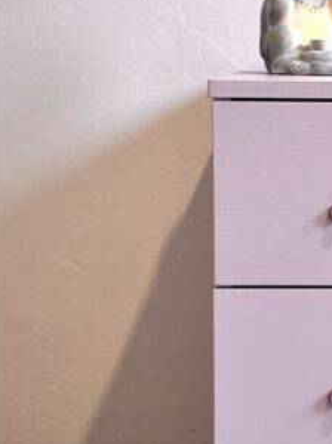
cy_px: 239
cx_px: 439
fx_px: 1779
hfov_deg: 10.4
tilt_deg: -6.6
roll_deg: -1.3
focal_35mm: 139
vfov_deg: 14.2
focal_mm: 5.96
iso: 160
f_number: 1.6
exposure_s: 1/33
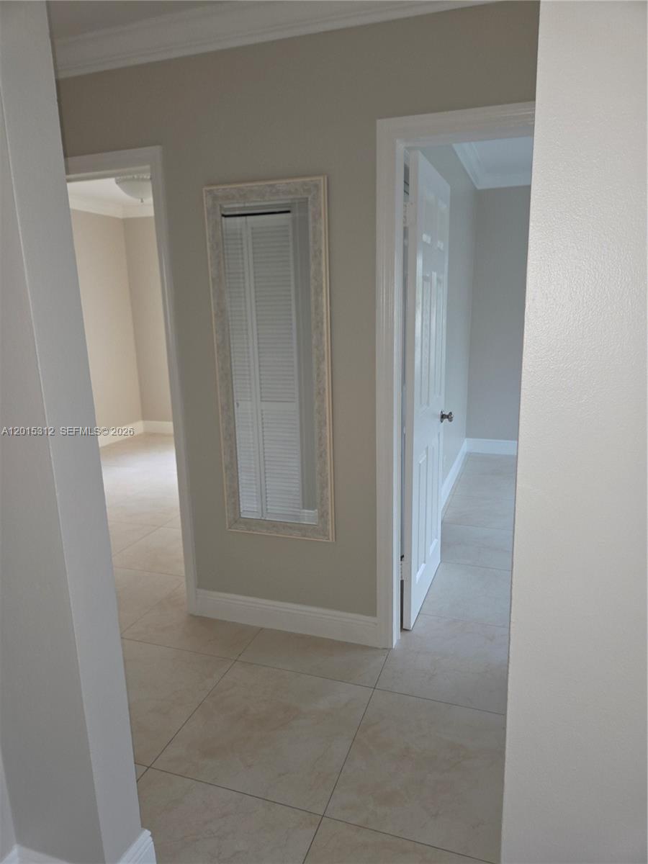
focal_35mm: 23
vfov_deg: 73.9
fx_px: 574
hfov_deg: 58.9
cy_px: 432
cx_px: 324
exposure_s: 1/40
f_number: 1.8
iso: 100
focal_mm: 5.4
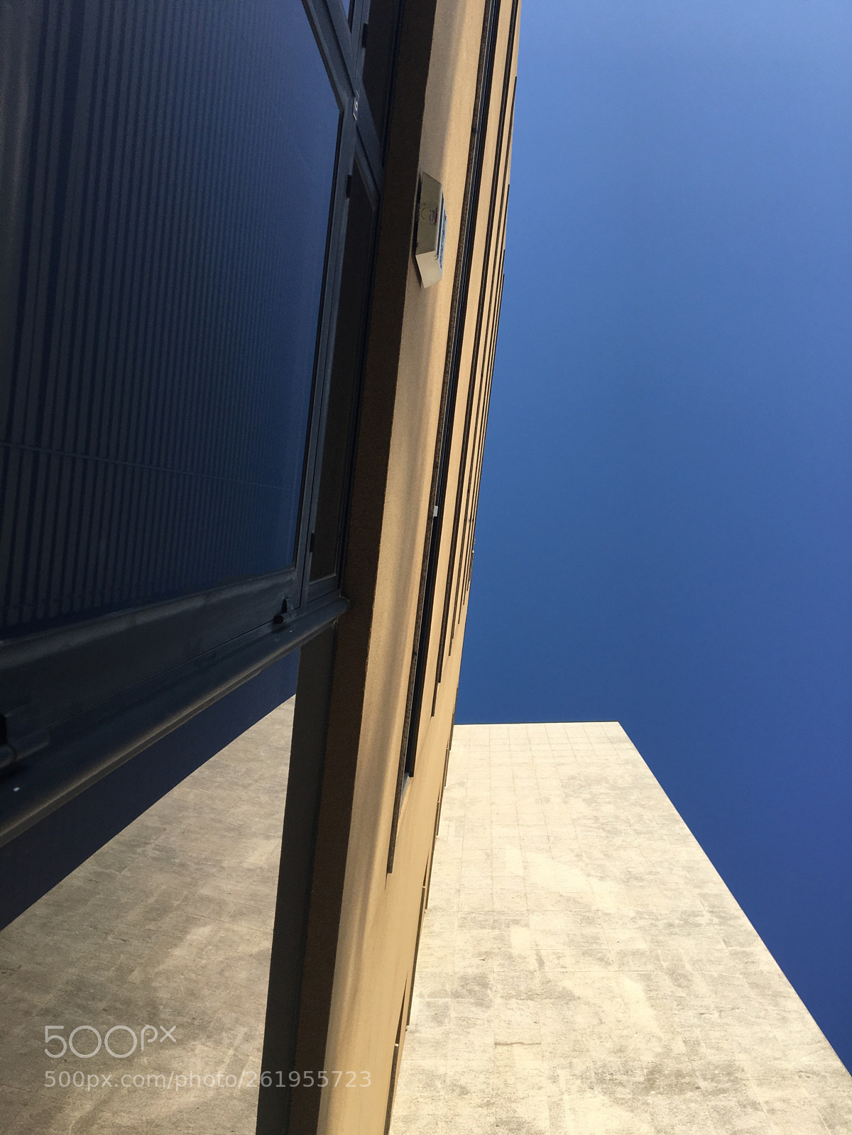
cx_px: 426
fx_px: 952
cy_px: 568
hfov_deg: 48.2
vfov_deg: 61.7
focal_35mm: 29
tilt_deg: +86.5
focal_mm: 4.15
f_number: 2.2
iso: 25
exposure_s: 1/1637
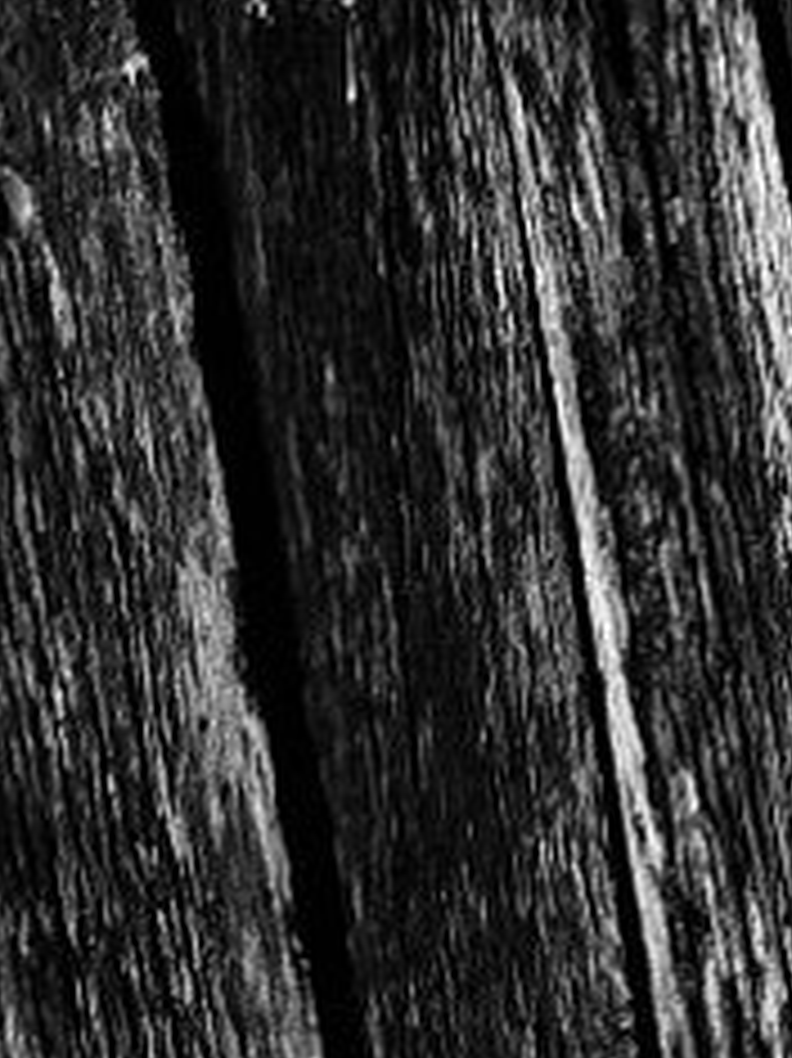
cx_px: -349
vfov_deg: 1.0
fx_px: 59907
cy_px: -1918
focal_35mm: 1962
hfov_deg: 0.8
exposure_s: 1/4000
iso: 250
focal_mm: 200
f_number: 5.6
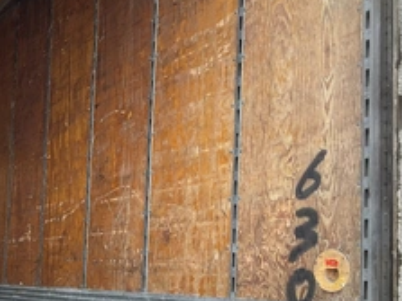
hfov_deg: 35.4
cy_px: 236
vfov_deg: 27.5
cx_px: 69
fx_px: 604
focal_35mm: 52
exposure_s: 1/172
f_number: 1.8
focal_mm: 3
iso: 25
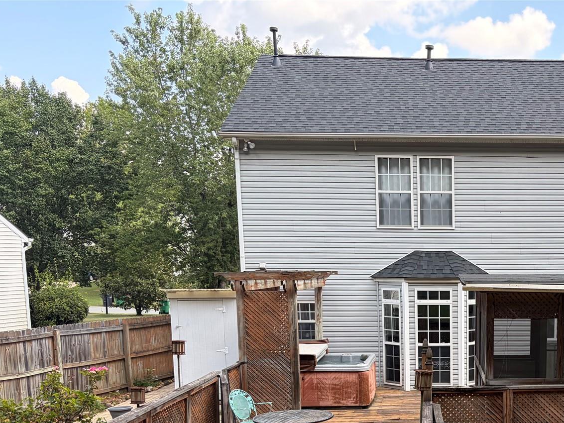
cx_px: 478
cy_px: 382
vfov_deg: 29.6
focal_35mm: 47
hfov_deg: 38.4
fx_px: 766
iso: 50
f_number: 1.6
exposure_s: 1/412
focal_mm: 5.96
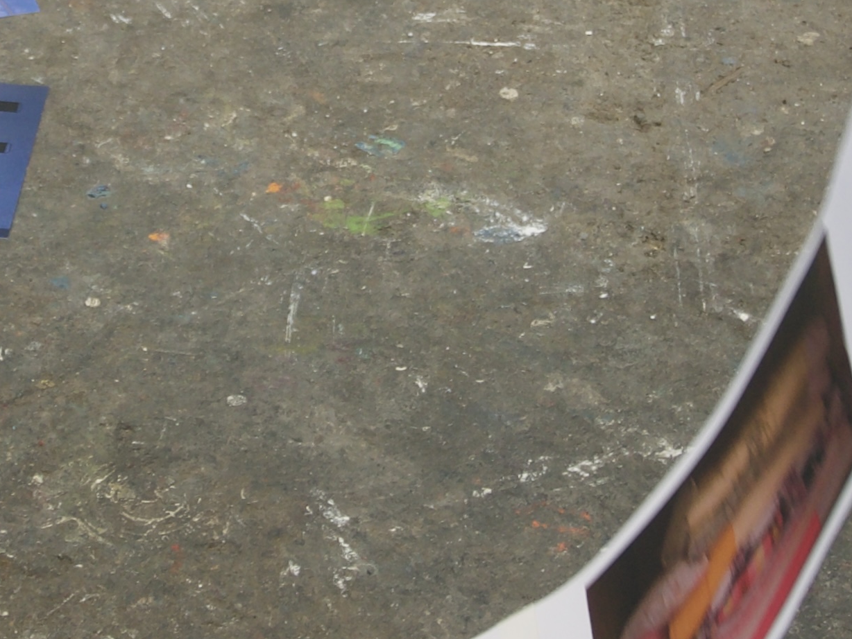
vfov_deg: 11.4
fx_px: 3176
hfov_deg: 15.2
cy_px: 80
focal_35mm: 129
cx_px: 271
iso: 200
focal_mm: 19
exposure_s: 1/15
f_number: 4.3
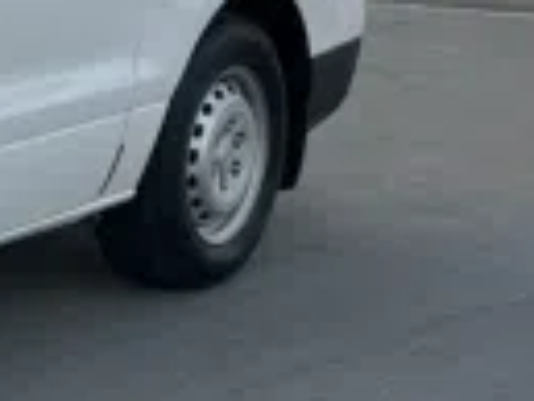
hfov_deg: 13.2
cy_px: 91
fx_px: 1837
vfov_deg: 12.4
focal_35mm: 119
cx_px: -666
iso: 80
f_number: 1.78
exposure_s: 1/1157
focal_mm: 6.86
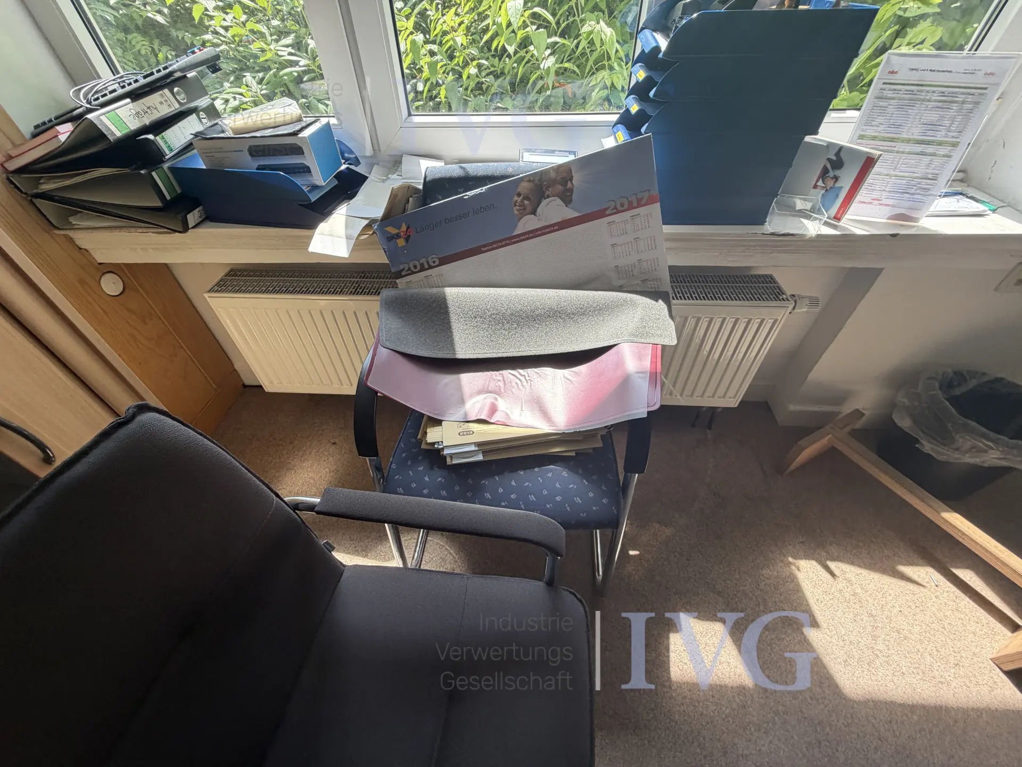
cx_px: 511
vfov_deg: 85.7
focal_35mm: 14
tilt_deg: -50.2
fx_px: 413
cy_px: 384
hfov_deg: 102.1
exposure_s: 1/121
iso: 80
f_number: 2.2
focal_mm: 2.22
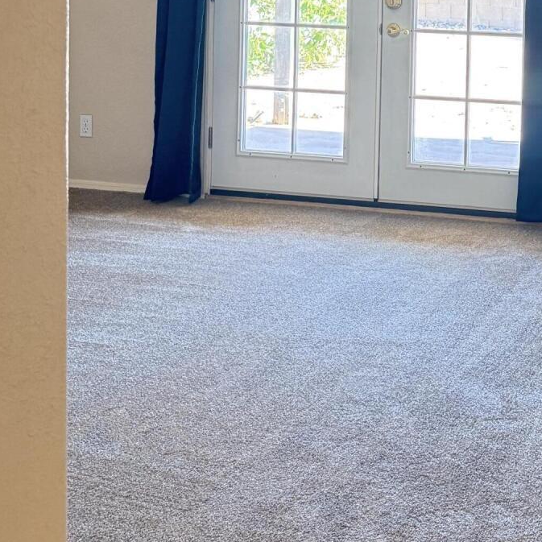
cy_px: -4
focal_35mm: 63
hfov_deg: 26.1
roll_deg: -0.9
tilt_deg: -1.9
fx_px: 1116
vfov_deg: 25.9
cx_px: 522
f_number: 1.78
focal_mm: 6.76
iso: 250
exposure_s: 1/60
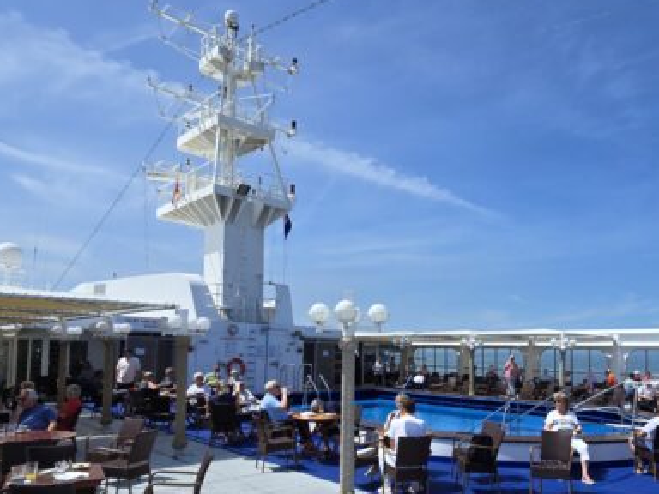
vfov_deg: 51.9
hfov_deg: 65.7
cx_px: 432
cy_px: 336
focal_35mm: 26
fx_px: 495
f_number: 2.2
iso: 50
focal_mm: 2.2
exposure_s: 1/3778
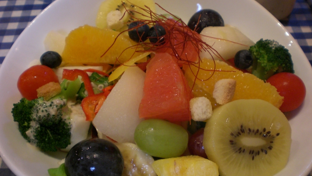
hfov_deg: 48.4
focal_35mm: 42
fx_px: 348
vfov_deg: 28.3
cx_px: 155
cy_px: 98
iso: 200
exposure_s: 1/20
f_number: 3.1
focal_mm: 6.3
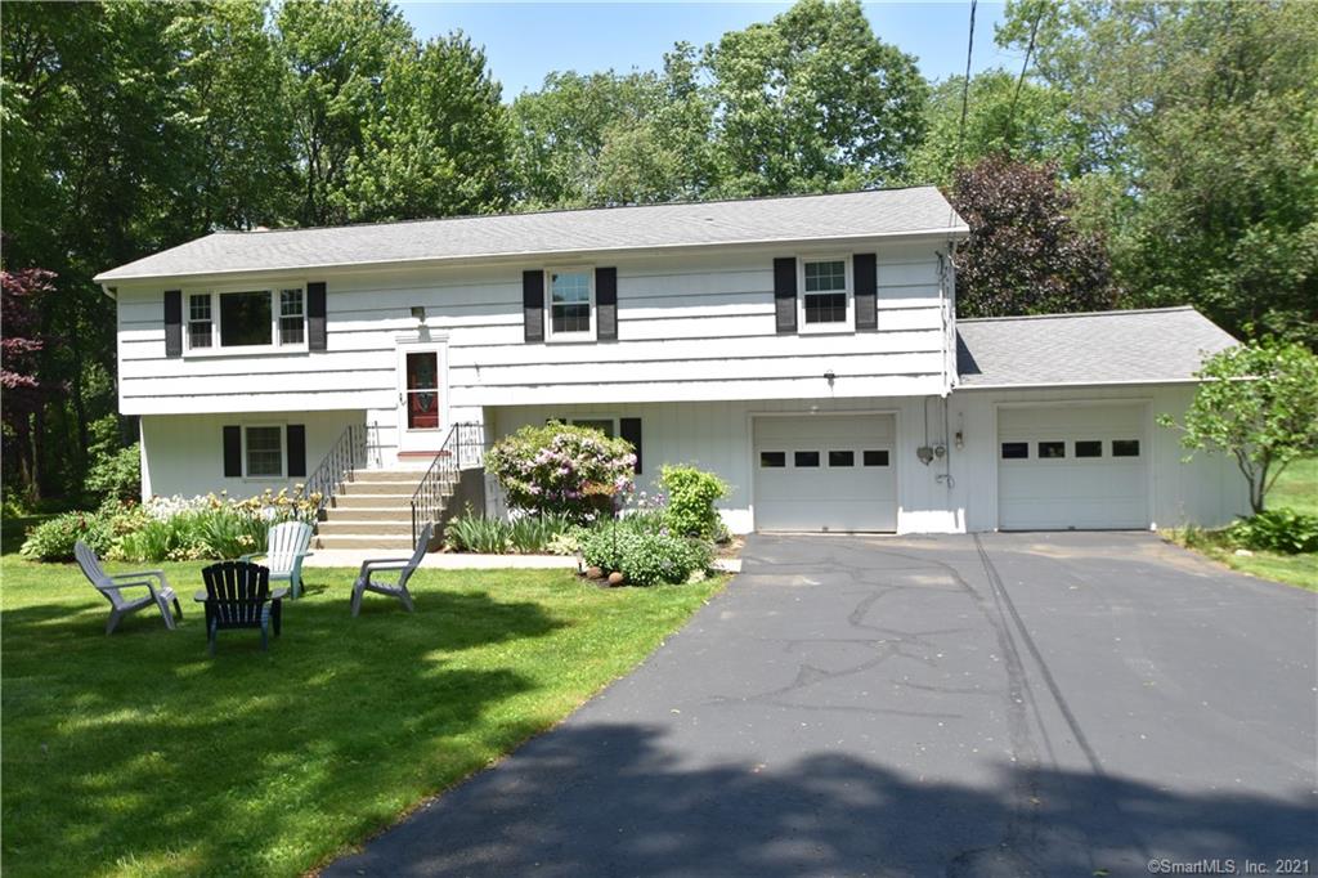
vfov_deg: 50.4
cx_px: 659
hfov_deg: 70.5
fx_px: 933
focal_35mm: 26
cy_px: 439
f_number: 9
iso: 200
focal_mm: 17
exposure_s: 1/320
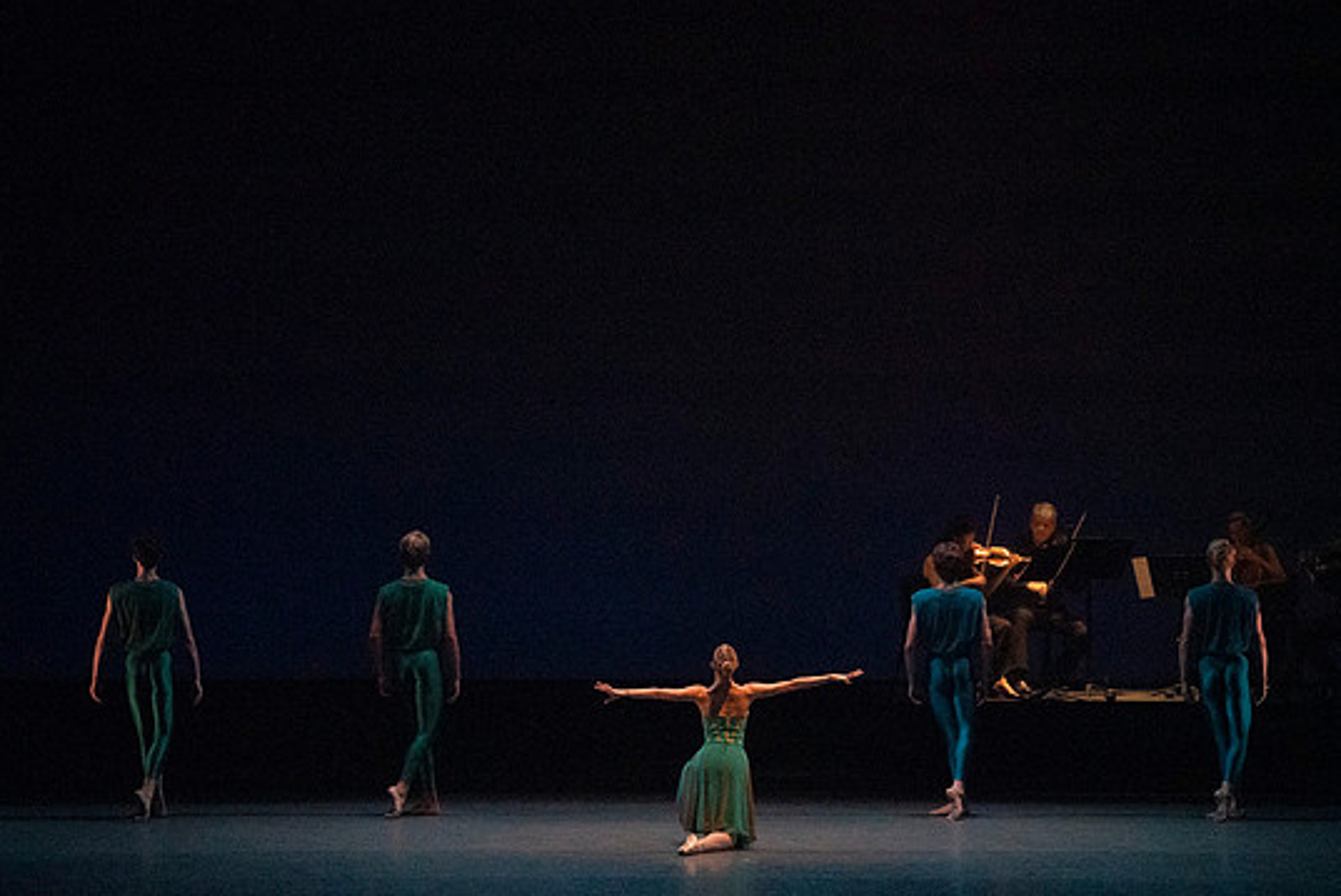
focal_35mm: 177
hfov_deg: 11.6
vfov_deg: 7.8
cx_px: 634
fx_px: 6598
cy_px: 460
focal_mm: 164
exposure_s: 1/400
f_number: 8
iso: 25600
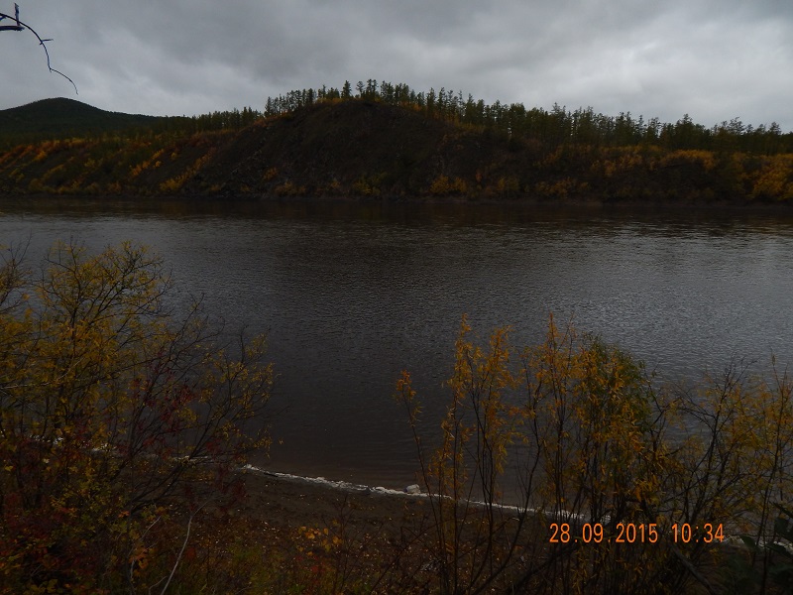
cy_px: 298
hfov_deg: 76.4
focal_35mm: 22
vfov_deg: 61.1
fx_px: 504
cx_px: 396
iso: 125
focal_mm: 4
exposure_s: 1/400
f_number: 6
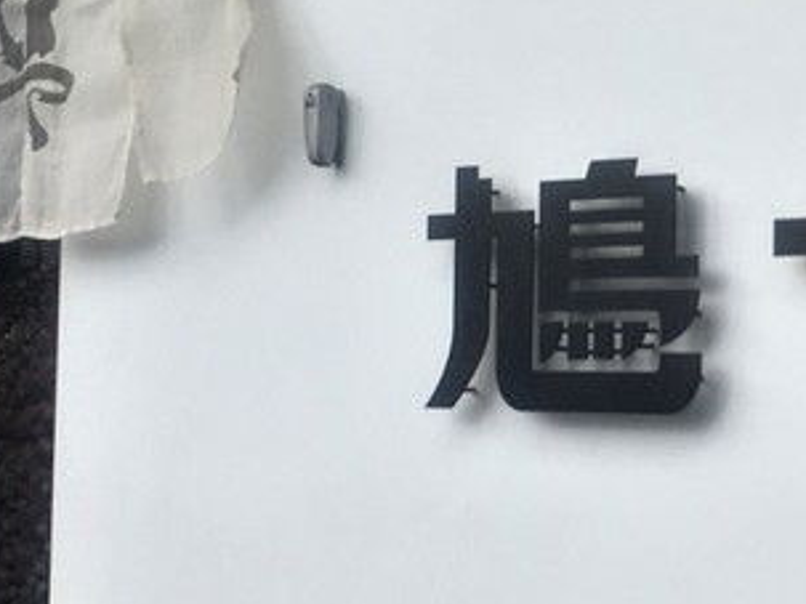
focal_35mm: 98
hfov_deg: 19.3
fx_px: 2281
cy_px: 327
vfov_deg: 15.1
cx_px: 857
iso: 25
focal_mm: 4.15
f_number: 2.2
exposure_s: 1/686
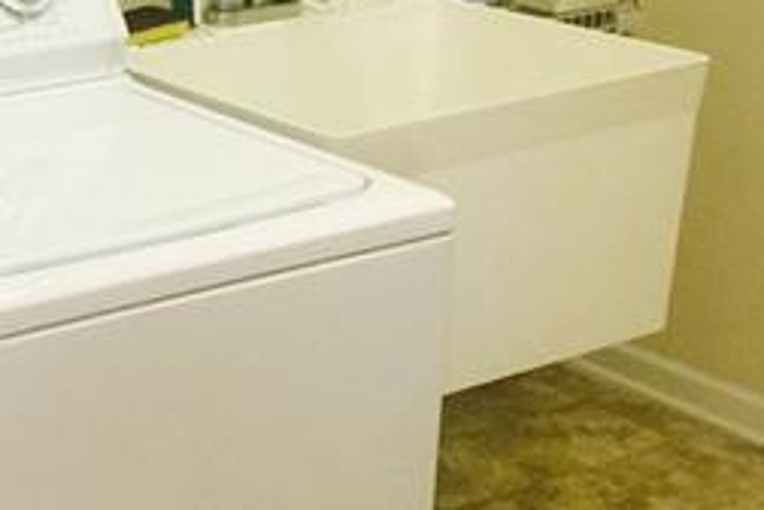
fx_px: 1952
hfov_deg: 21.0
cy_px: 170
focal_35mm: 92
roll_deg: +0.5
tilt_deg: -15.4
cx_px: -97
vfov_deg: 14.8
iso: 50
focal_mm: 4.15
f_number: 2.2
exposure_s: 1/30
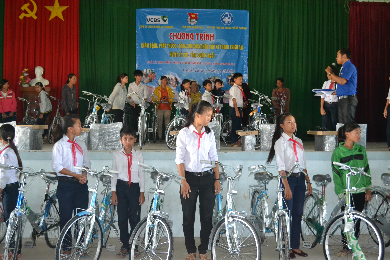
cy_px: 130
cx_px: 195
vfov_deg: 36.9
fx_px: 390
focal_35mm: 36
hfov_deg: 53.1
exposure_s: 1/60
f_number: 4
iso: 3200
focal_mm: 24
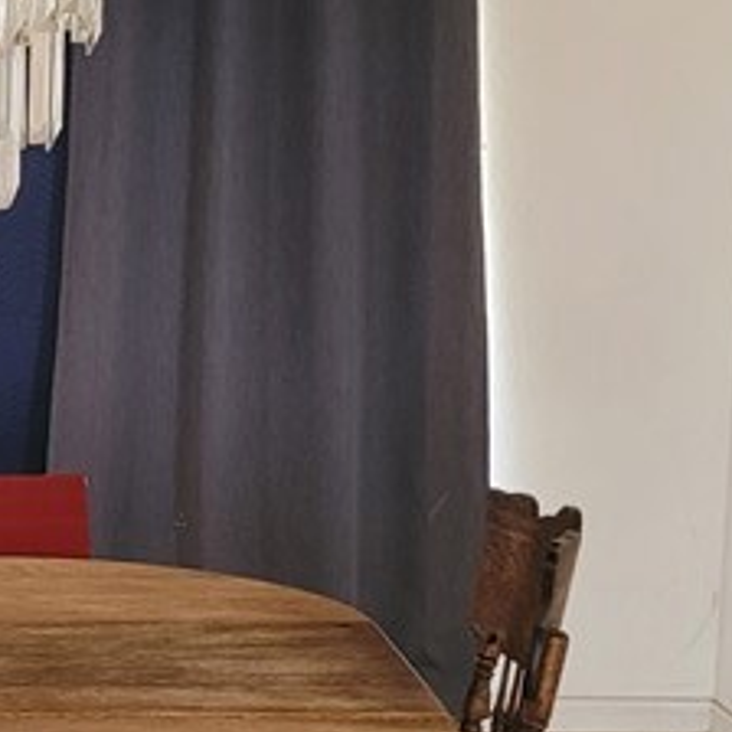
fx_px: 2512
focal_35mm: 105
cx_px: -62
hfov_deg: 16.1
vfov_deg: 16.4
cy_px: 618
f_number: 1.8
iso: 250
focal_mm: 5.4
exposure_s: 1/40
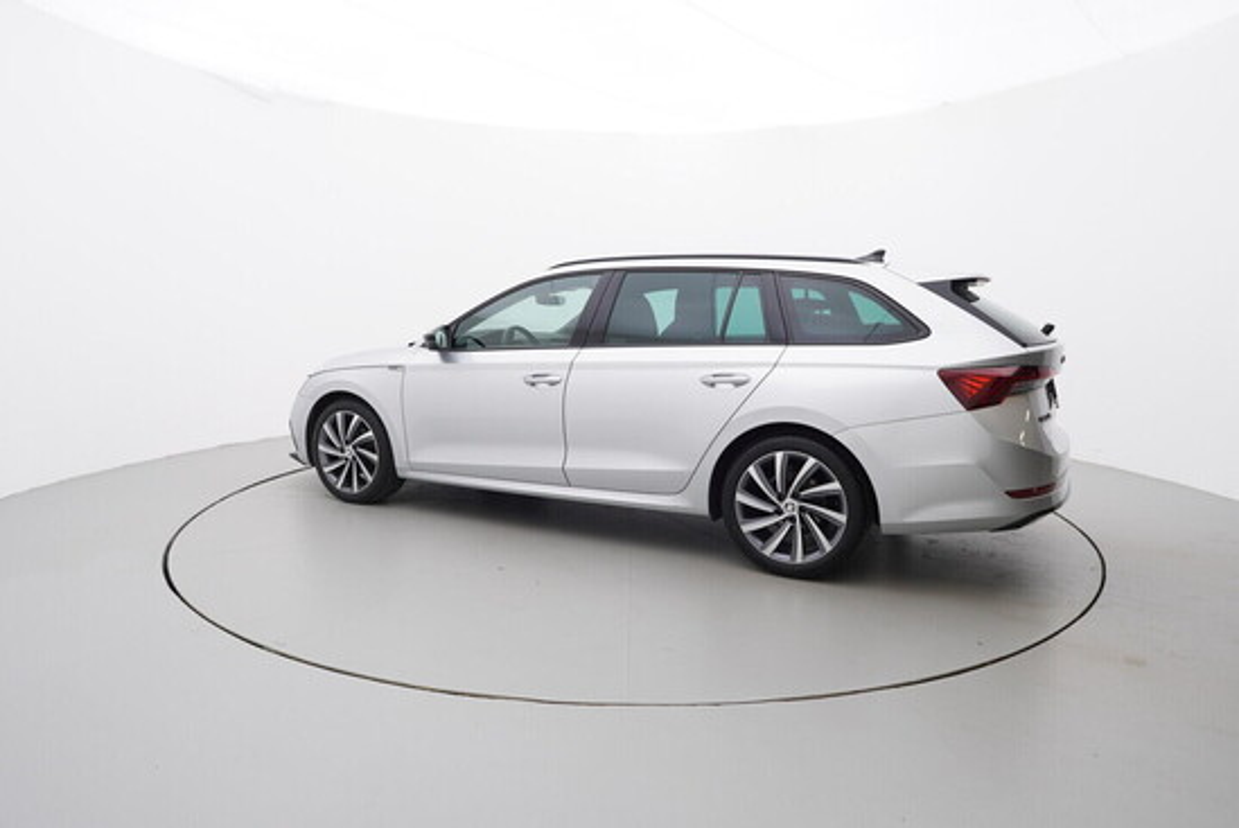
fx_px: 775
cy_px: 414
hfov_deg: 77.3
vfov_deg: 56.2
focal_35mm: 22
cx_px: 620
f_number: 5
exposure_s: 1/80
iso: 200
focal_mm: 15
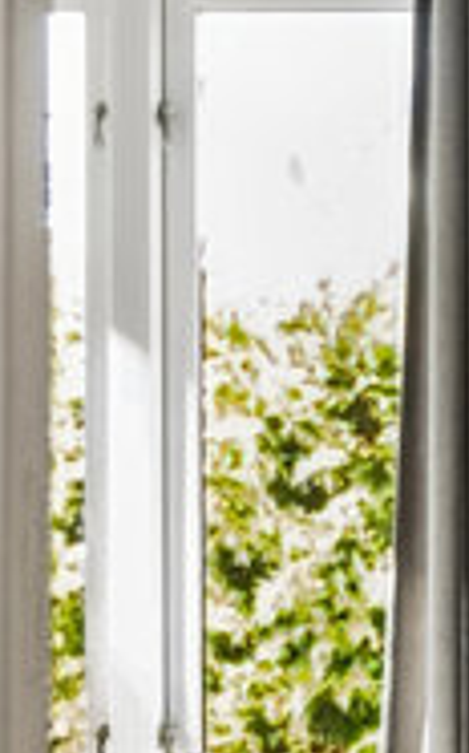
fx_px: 5244
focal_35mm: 256
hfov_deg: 4.9
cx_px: 1282
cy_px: 567
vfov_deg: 8.2
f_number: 2.8
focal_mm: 39
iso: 1000
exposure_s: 1/160
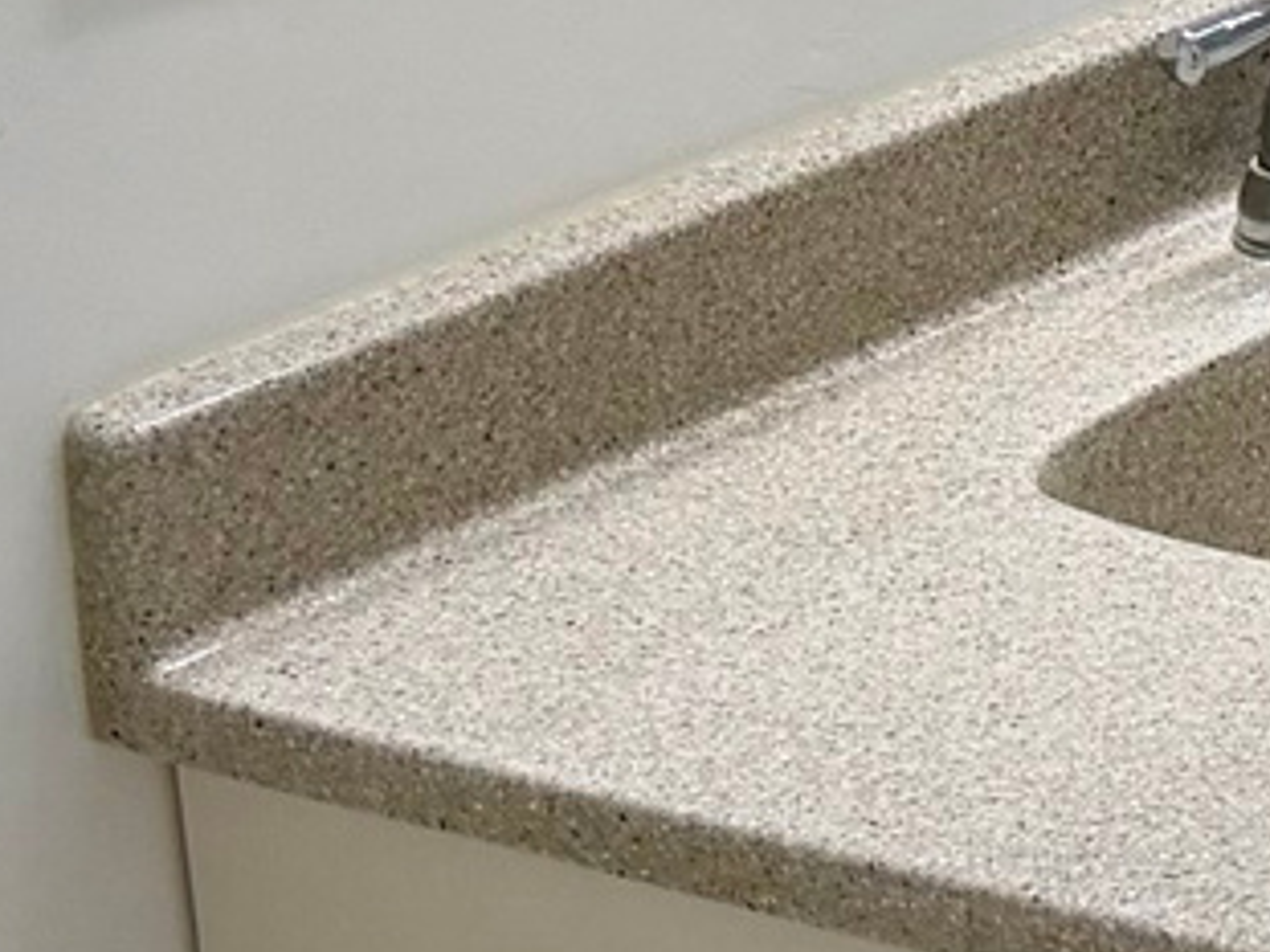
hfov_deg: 9.9
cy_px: -699
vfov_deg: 9.0
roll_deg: -1.2
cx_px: 3667
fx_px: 5795
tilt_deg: -11.9
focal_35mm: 158
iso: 100
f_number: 1.78
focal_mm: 6.76
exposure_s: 1/197
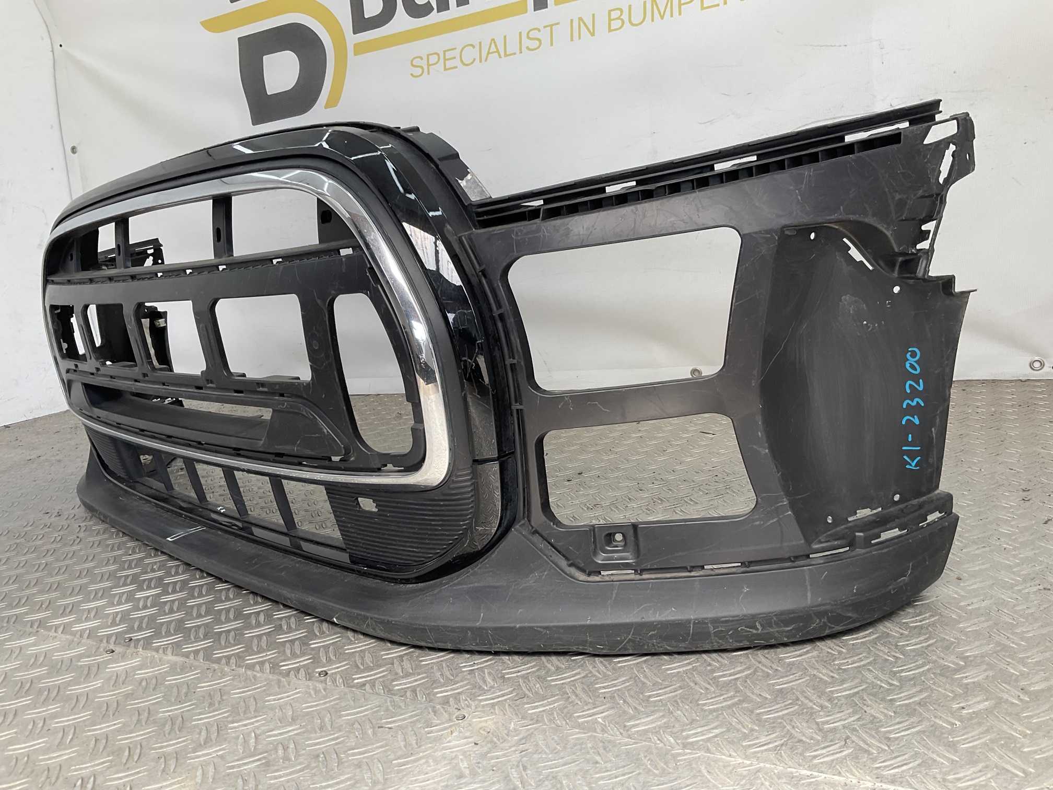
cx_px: 526
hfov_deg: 61.7
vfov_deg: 48.2
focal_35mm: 29
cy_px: 395
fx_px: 882
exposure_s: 1/156
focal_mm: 3
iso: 16
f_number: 1.8
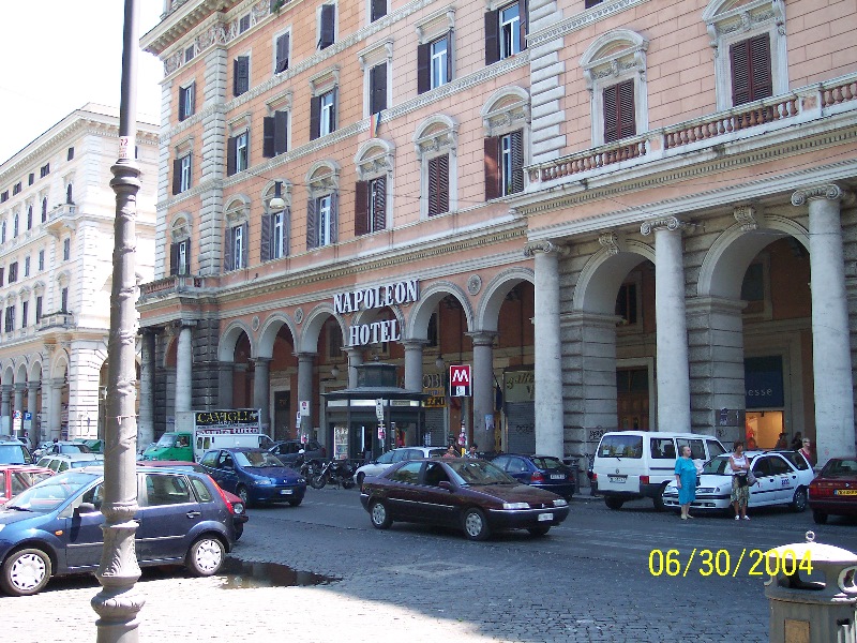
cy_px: 322
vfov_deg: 37.7
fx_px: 941
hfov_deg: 49.0
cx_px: 428
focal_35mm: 38
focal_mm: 8
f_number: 2.8
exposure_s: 1/350
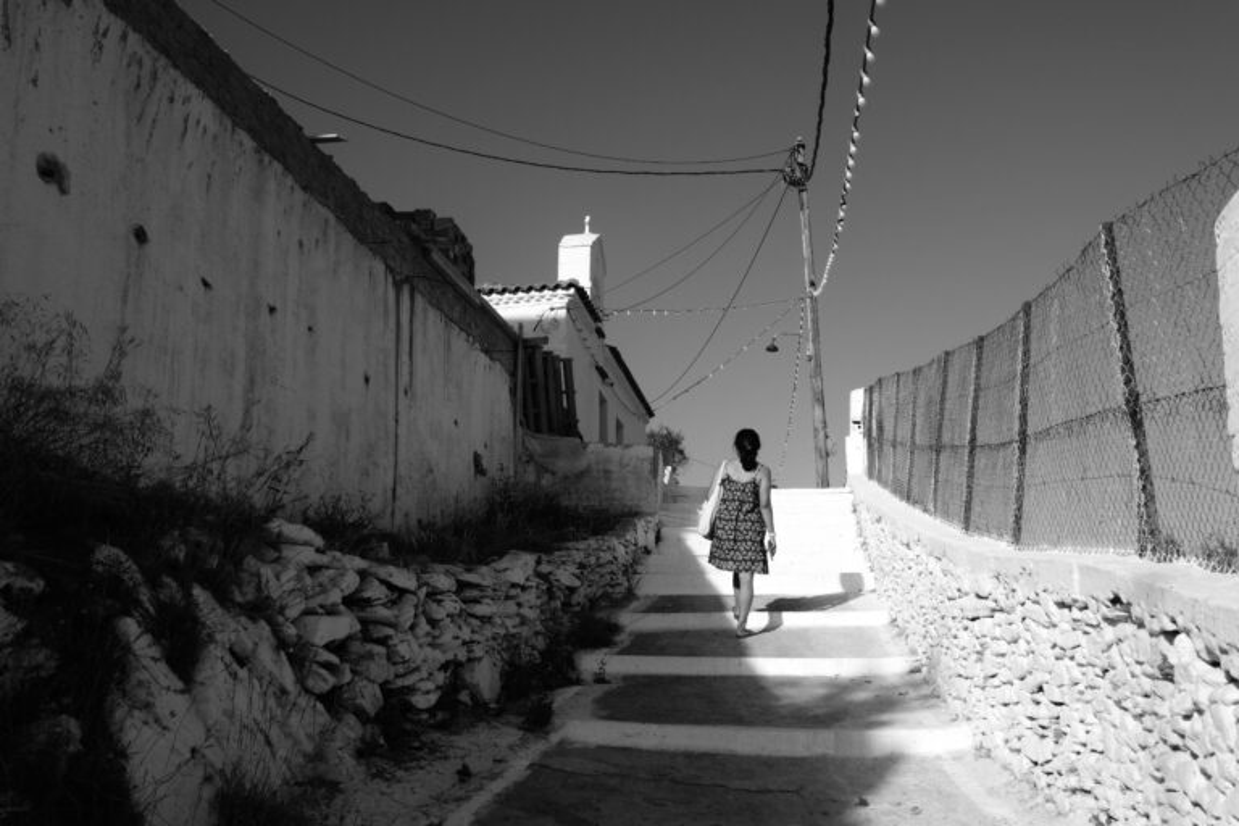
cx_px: 620
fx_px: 1204
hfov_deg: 54.4
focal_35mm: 35
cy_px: 413
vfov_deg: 37.9
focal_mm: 13.03
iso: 100
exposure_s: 1/800
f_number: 5
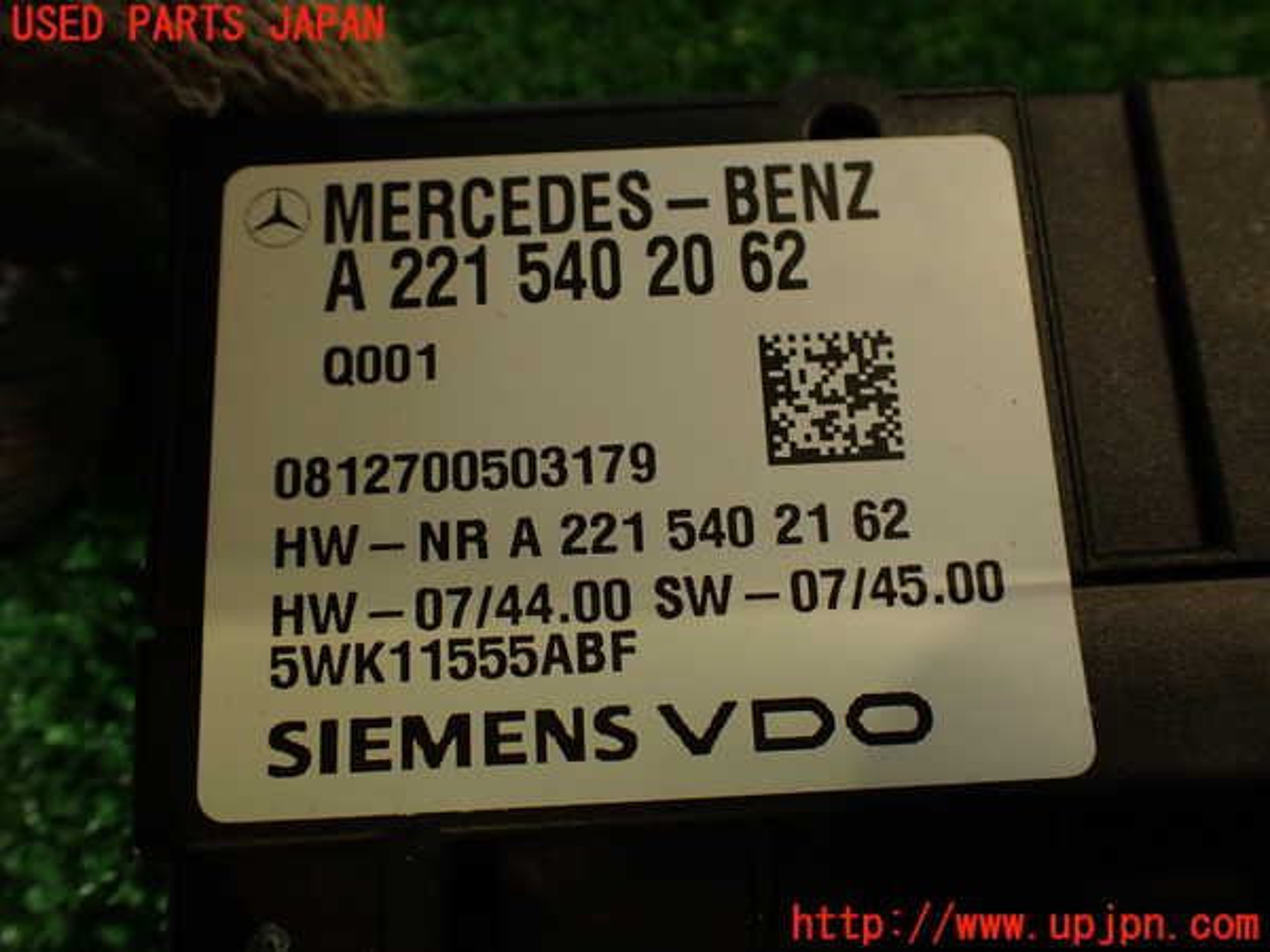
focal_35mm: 32
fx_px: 1174
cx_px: 635
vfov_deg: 44.2
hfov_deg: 56.8
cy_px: 476
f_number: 2.4
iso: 160
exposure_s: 1/60
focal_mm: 5.79
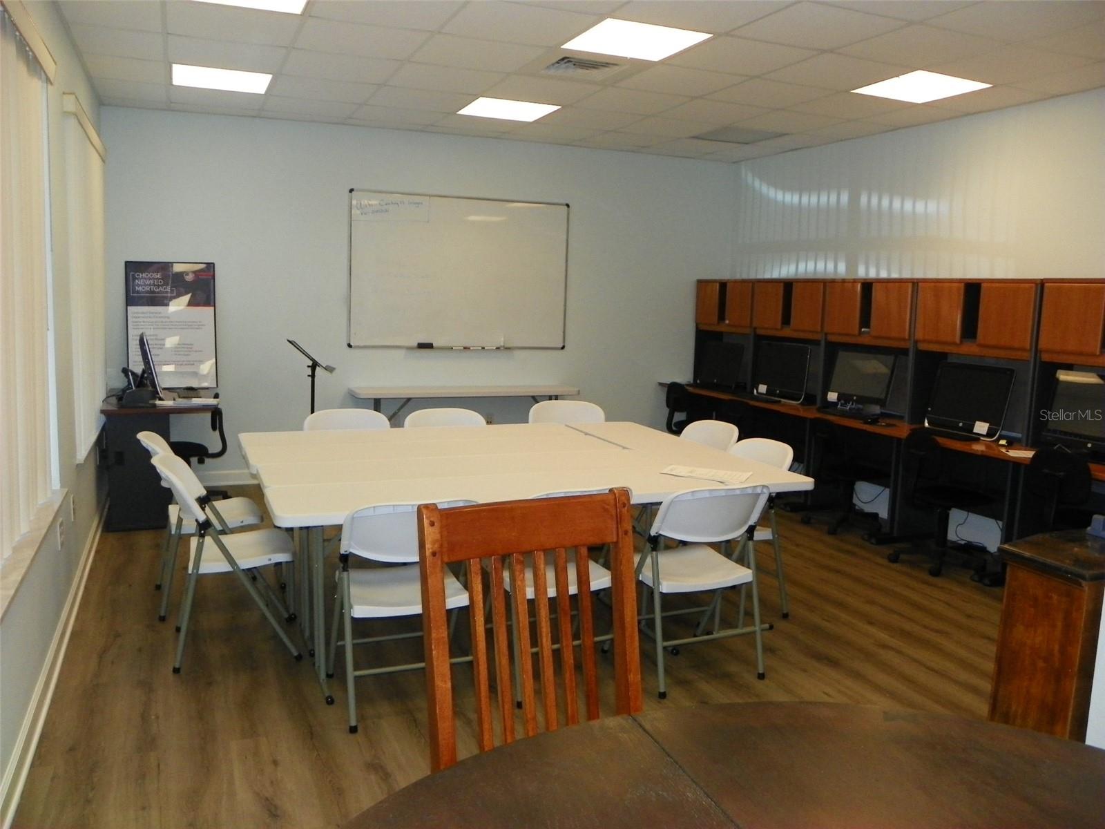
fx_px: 926
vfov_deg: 48.2
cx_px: 552
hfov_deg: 61.7
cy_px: 414
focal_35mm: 29
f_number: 2.8
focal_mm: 5.2
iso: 200
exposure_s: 1/125
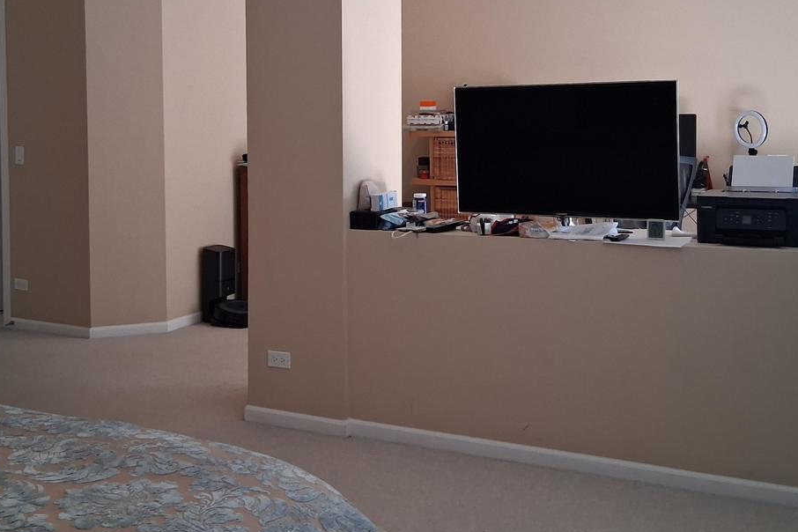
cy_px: 144
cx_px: 398
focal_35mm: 43
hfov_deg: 45.4
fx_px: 953
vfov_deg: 30.7
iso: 400
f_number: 1.8
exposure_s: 1/120
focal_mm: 3.98
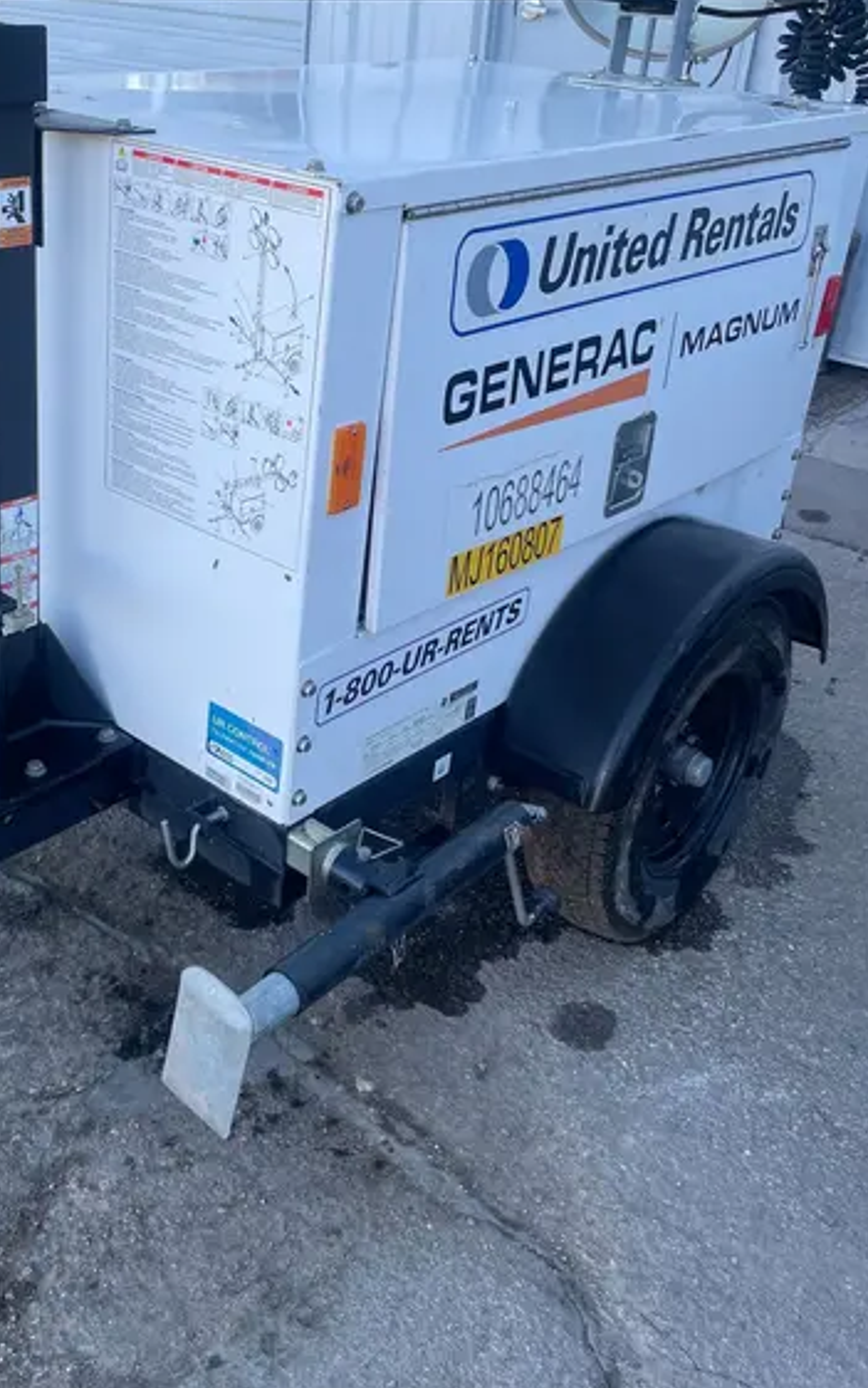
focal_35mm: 36
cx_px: 235
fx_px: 1362
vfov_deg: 53.9
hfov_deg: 34.7
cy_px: 615
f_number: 1.6
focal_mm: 4.2
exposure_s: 1/287
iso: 32
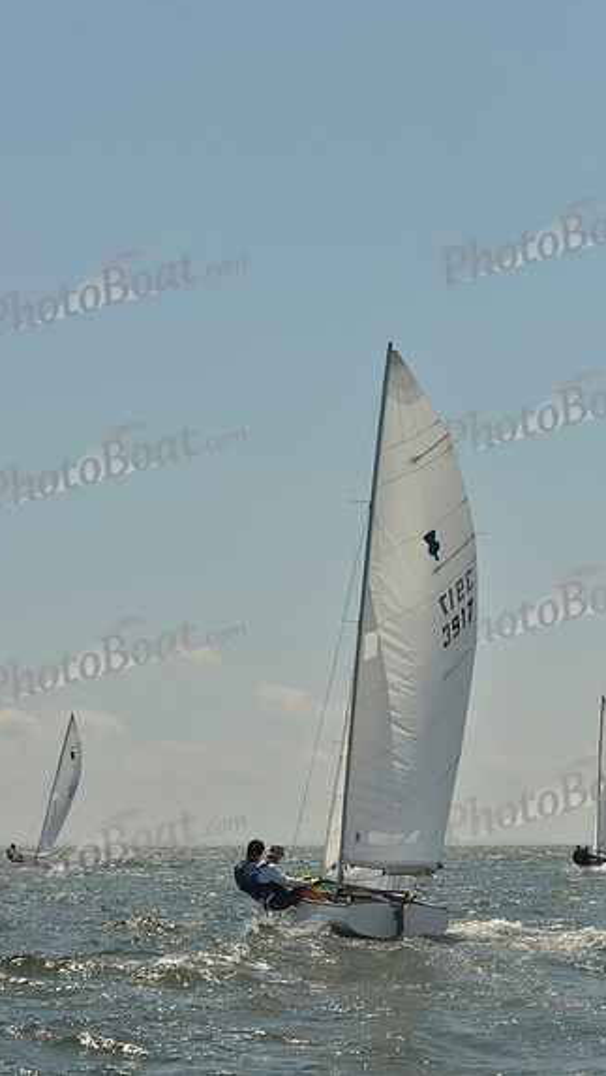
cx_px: 344
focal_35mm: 108
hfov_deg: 11.2
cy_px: 534
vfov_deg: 19.8
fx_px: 3084
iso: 200
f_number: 9
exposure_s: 1/1250
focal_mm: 102
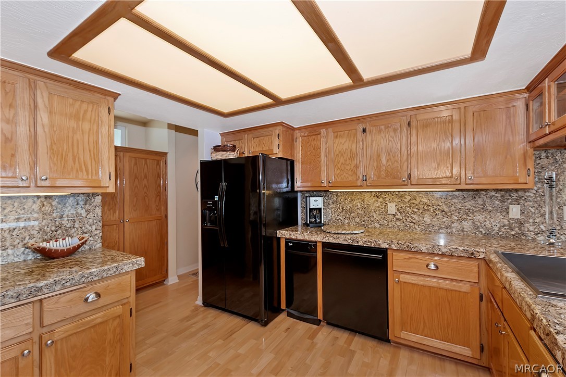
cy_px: 188
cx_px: 283
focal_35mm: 15
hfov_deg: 100.4
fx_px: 236
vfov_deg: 77.3
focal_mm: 10
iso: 220
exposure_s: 1/30
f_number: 8
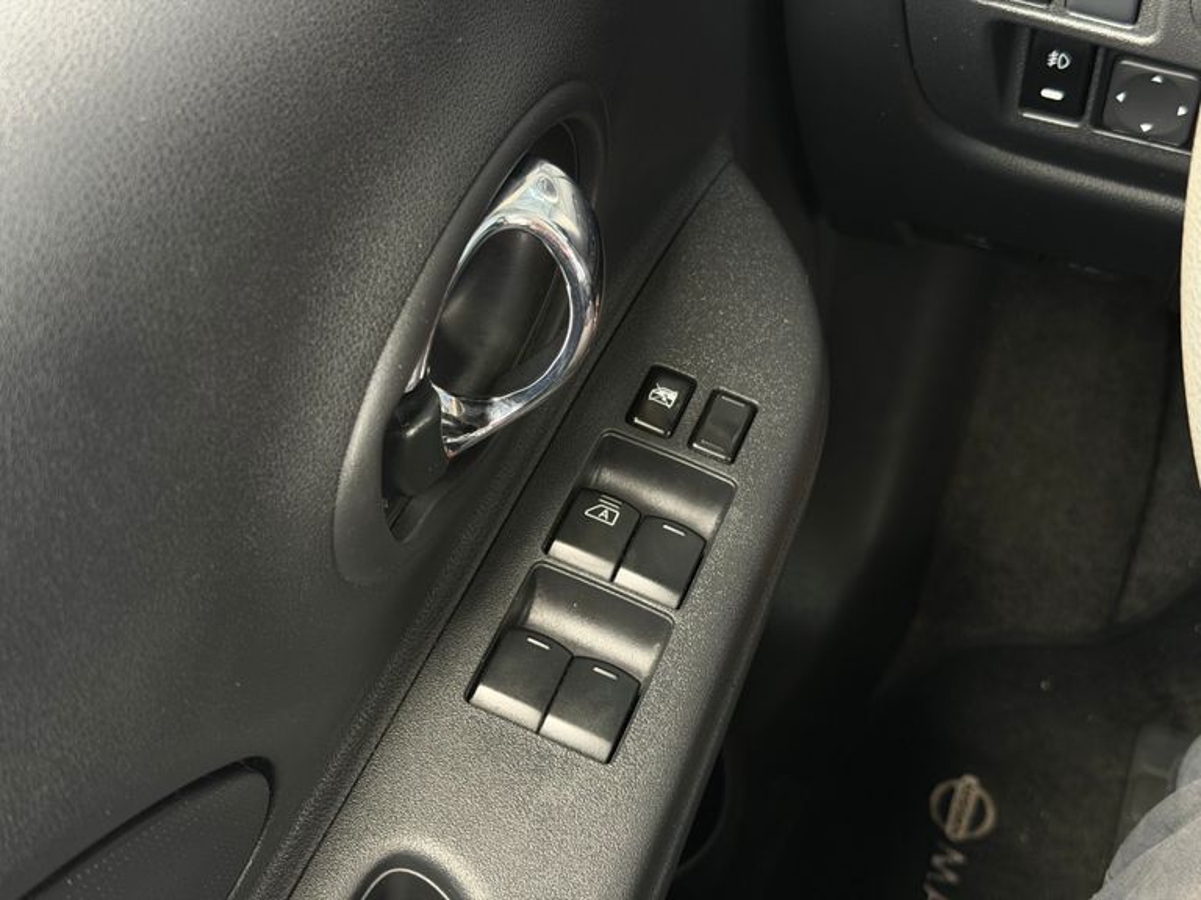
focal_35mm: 48
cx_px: 600
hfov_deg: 39.7
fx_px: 1665
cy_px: 450
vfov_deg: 30.3
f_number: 1.78
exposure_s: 1/60
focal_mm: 6.76
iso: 200
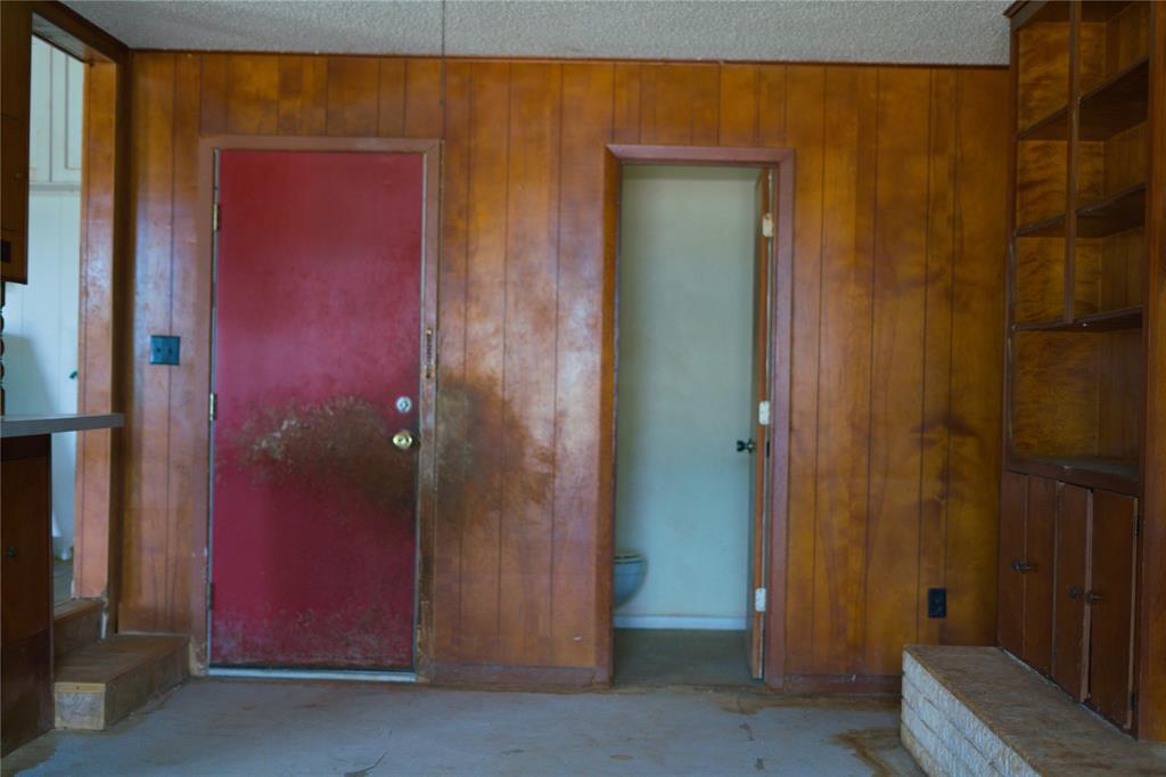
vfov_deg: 27.0
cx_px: 583
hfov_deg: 39.6
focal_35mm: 50
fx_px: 1619
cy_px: 388
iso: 1000
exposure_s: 1/200
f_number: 1.8
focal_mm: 50
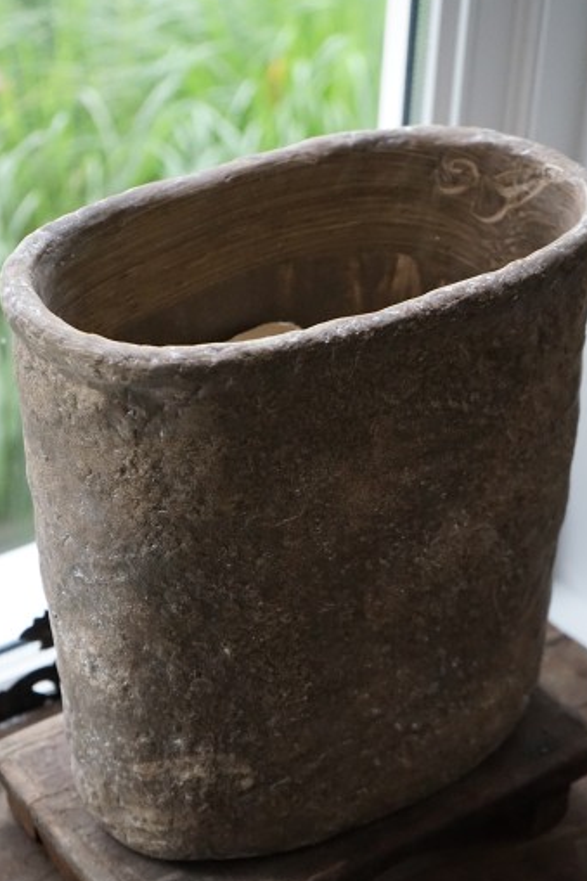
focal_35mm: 79
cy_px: 495
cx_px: 315
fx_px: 1933
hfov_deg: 17.3
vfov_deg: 25.7
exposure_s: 1/160
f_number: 5.6
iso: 5000
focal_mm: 67
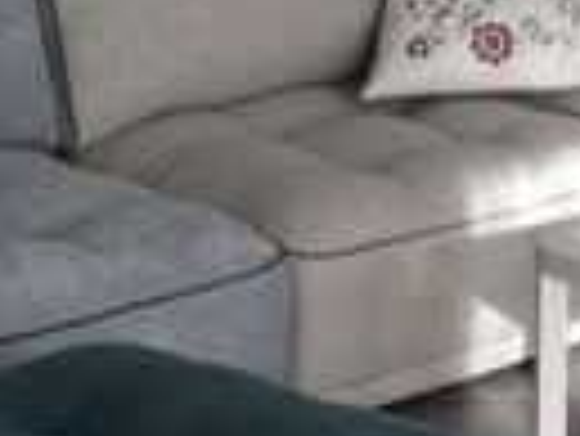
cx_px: 661
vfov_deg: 10.9
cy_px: 49
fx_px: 2264
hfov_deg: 14.2
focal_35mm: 135
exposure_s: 1/138
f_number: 2.2
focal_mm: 4.15
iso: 25
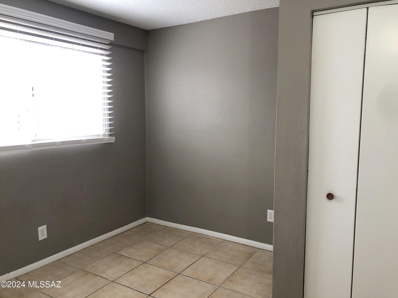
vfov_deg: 49.7
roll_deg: -0.5
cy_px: 149
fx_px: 322
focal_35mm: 28
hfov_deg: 63.4
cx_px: 199
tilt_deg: -9.5
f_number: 1.8
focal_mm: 3.99
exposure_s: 1/15
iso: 40
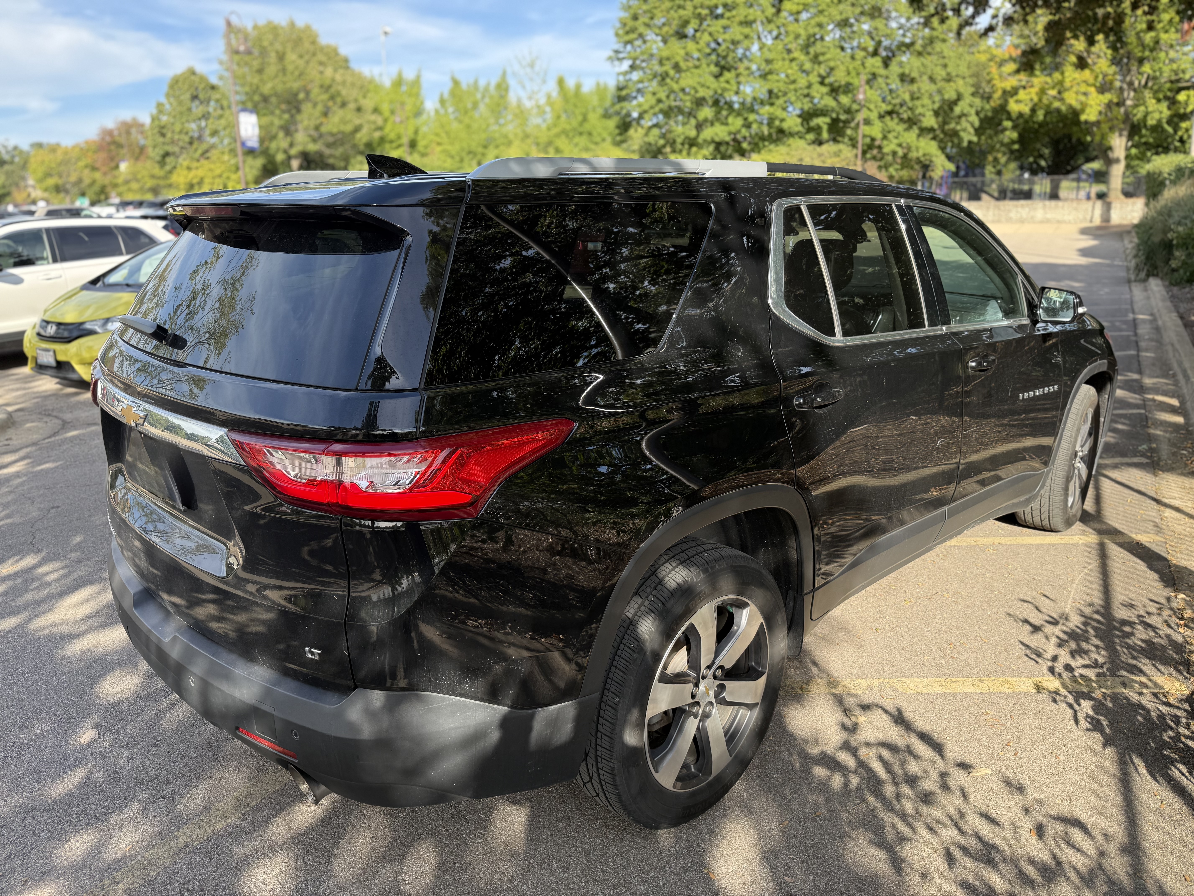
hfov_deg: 71.6
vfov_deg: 56.8
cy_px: 448
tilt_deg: -14.3
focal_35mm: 24
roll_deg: +1.8
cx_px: 597
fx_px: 828
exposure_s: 1/1005
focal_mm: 6.76
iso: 100
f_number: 1.78
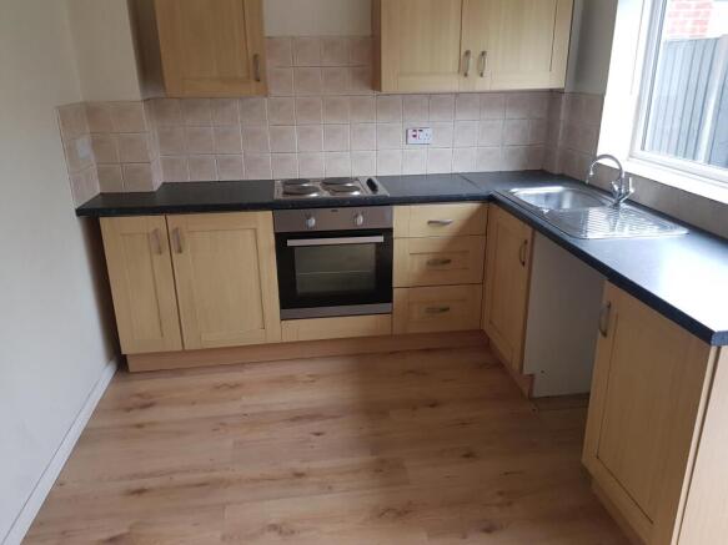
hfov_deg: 67.3
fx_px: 547
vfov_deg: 53.0
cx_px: 364
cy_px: 272
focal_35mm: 26
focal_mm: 4.2
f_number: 1.7
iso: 160
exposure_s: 1/33
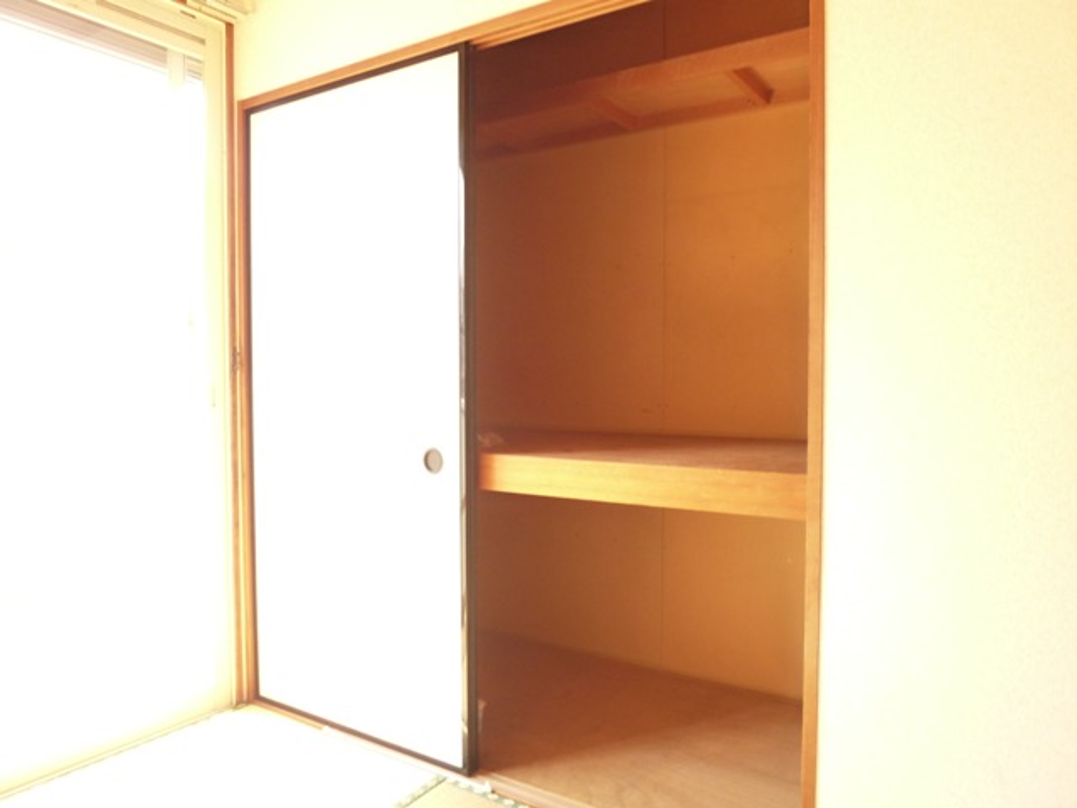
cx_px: 538
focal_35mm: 24
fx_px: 747
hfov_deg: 71.6
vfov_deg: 56.8
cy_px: 404
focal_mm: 4.3
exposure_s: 1/60
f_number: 2.5
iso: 320
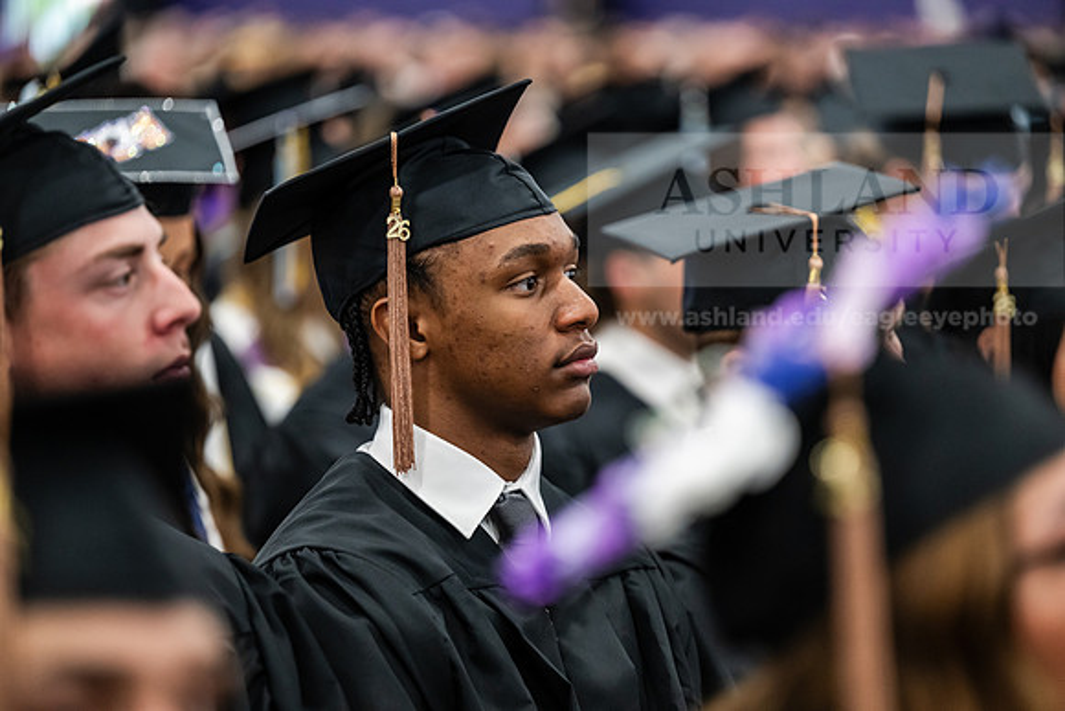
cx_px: 532
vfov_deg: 9.5
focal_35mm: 145
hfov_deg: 14.2
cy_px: 356
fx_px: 4290
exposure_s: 1/200
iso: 2500
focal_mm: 145
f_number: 2.8
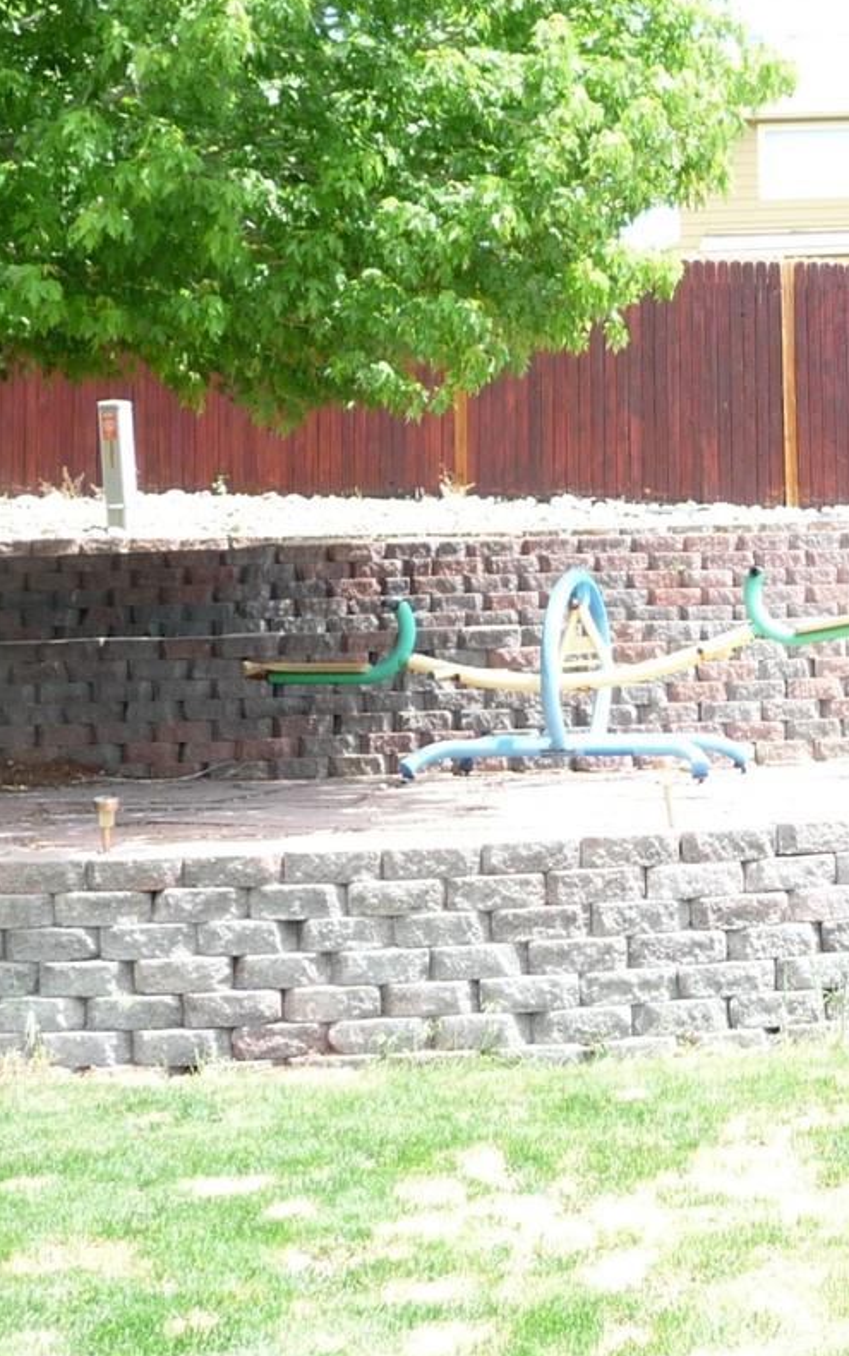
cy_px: 550
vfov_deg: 33.9
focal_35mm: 60
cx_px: 1139
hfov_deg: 19.7
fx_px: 2219
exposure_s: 1/160
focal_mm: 4.7
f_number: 3.3
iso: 100
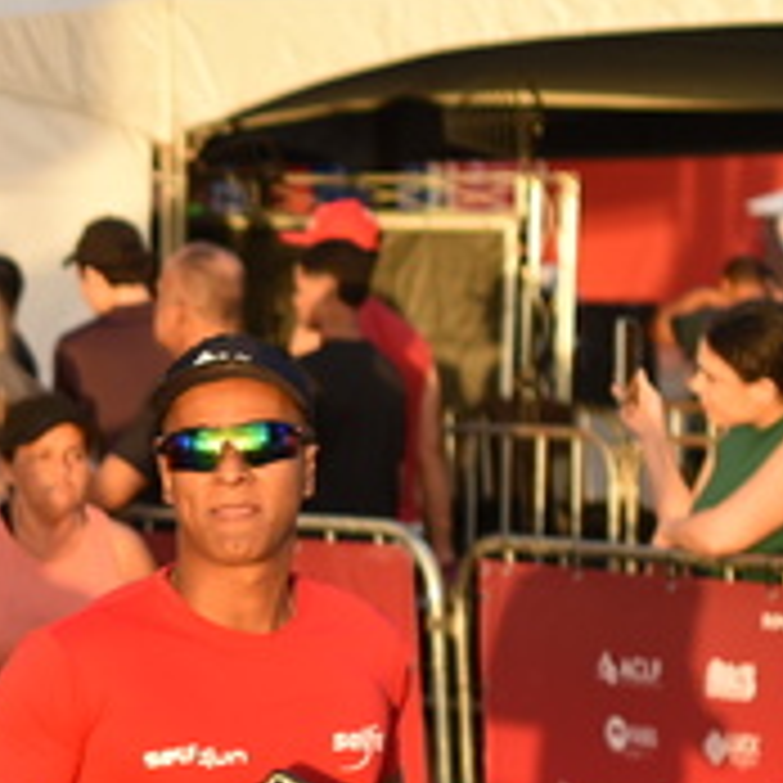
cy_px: 536
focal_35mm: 195
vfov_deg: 9.0
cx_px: -639
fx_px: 4990
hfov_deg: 8.6
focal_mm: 50
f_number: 3.5
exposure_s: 1/250
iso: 125
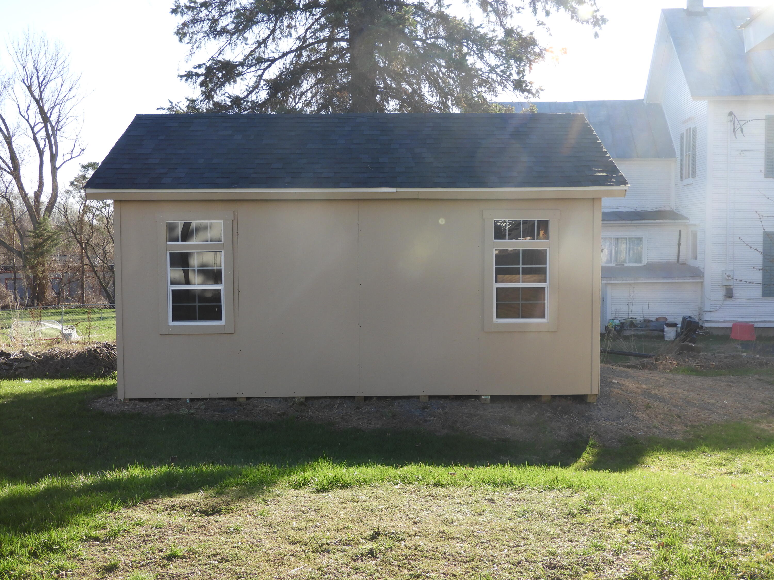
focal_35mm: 40
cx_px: 387
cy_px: 290
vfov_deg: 36.0
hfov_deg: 46.8
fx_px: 894
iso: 100
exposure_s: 1/320
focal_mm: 7.2
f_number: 3.8
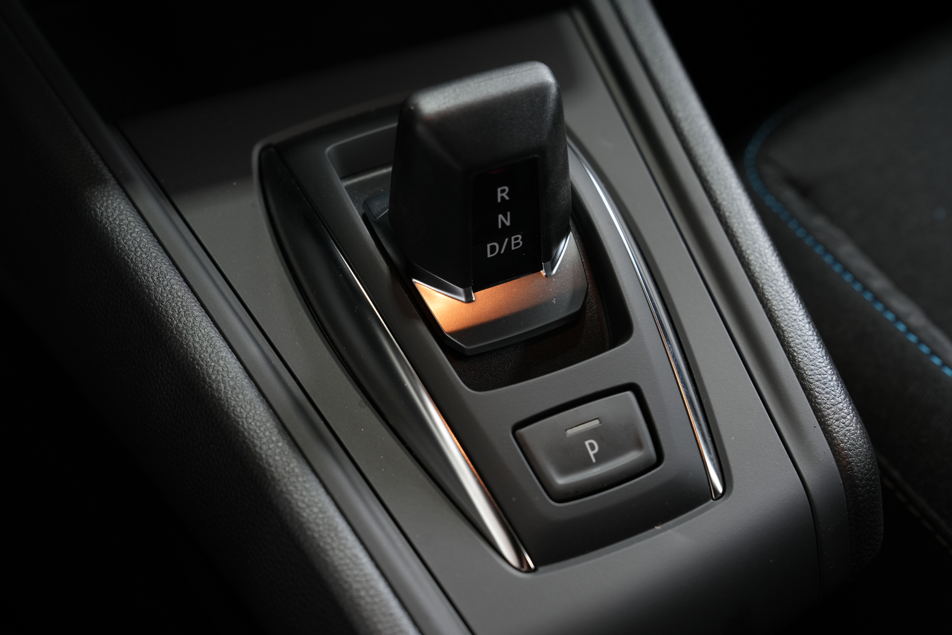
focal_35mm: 54
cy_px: 318
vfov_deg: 25.1
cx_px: 476
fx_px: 1428
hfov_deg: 36.9
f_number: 5.6
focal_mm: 54
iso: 800
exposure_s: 1/15
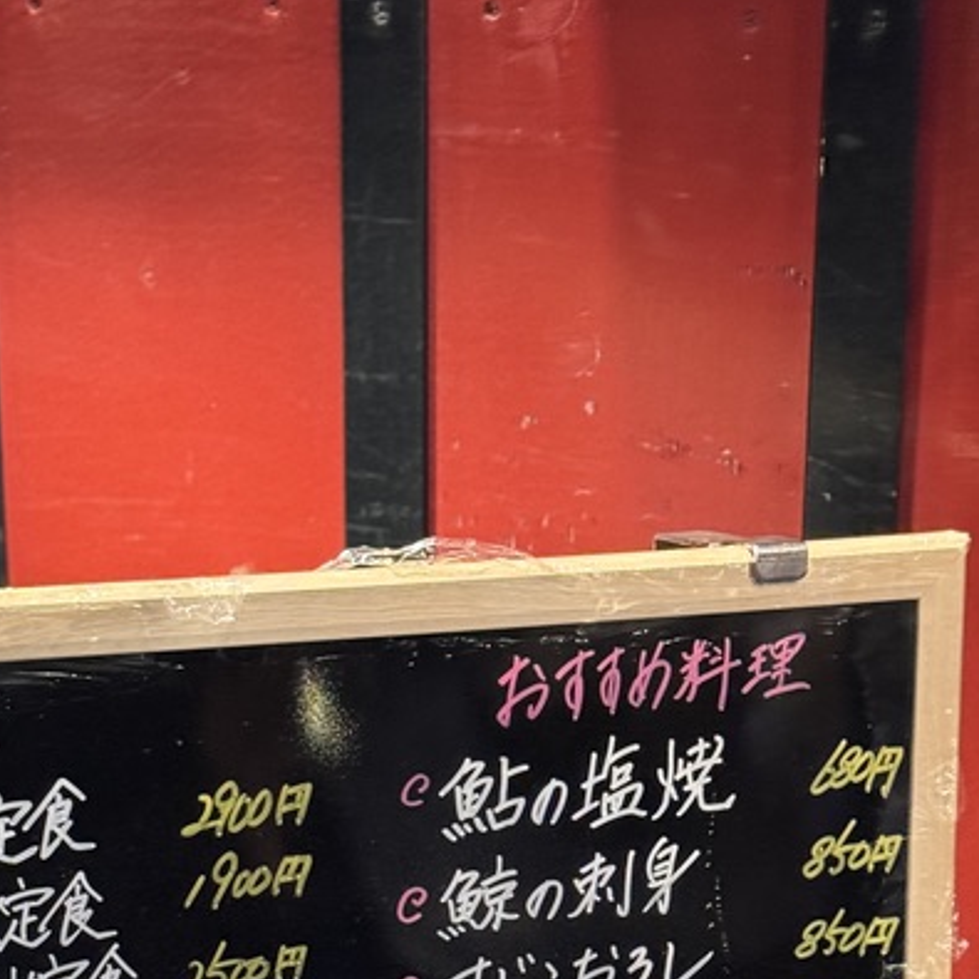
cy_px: 1138
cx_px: 317
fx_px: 3520
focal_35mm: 110
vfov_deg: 15.3
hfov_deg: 15.8
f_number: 1.78
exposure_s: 1/33
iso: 500
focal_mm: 6.76
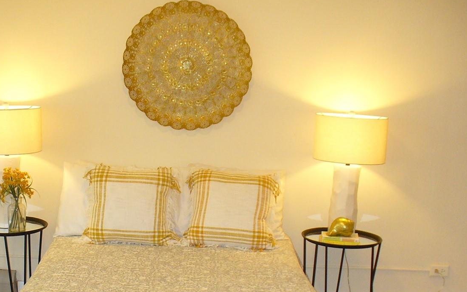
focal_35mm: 57
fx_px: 725
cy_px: 217
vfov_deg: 22.5
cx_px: 140
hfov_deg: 35.2
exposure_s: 1/30
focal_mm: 6.1
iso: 160
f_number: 2.8
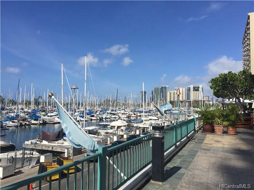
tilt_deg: +2.3
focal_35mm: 29
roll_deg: -0.7
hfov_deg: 61.7
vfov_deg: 48.2
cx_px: 127
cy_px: 95
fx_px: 213
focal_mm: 4.15
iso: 32
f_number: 2.2
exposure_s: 1/3968
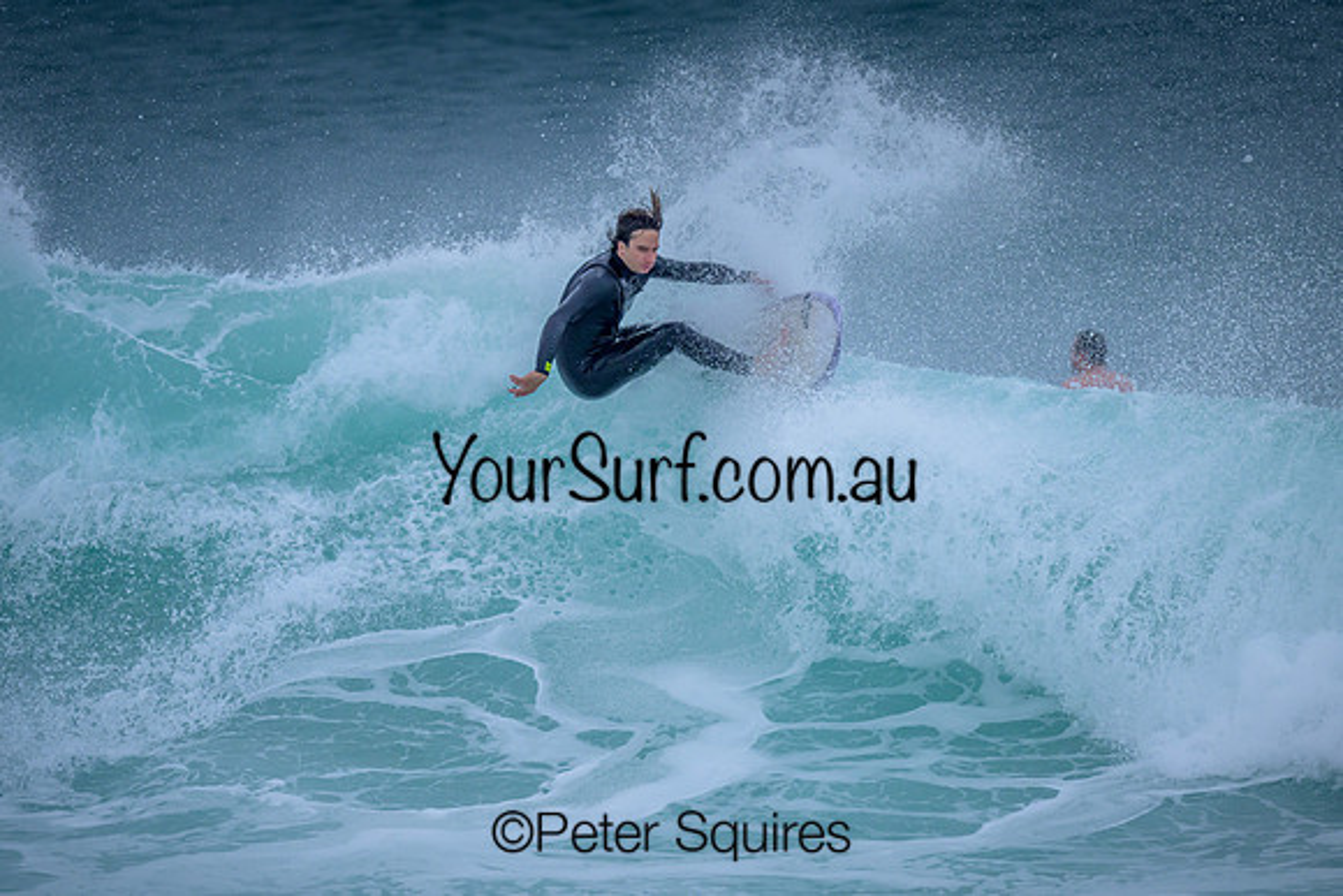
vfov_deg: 1.4
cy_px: 500
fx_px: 37978
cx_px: 616
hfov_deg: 2.0
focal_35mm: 1018
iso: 1100
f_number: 6.3
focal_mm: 800
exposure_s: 1/2000
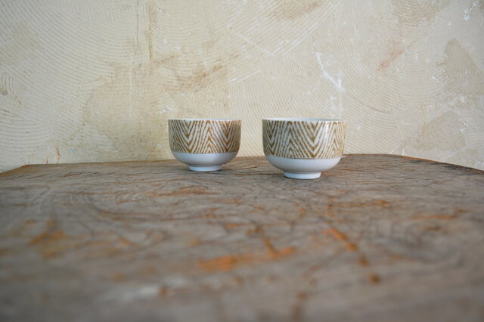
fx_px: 363
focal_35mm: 27
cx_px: 242
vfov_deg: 47.9
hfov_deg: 67.4
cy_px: 161
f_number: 3.5
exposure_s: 1/25
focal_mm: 18
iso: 400
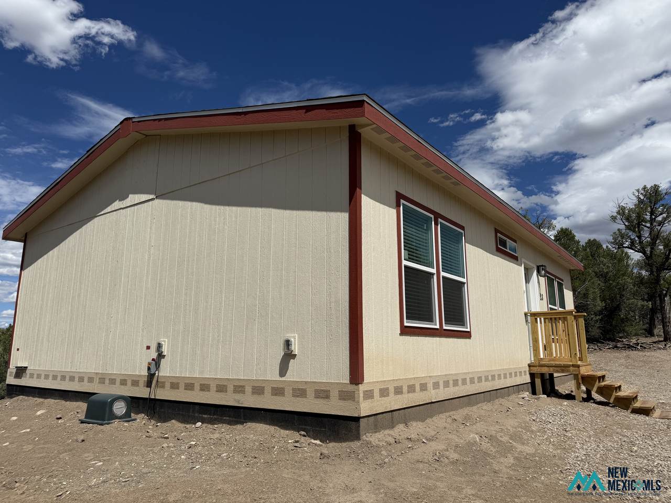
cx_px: 336
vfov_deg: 56.8
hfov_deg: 71.6
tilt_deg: +12.5
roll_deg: +0.8
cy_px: 252
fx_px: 465
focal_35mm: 24
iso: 80
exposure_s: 1/10309
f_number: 1.78
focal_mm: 6.76
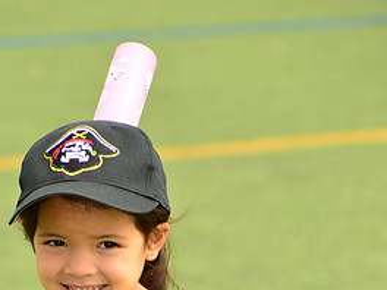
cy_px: 366
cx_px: 119
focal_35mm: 423
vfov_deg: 3.5
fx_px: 4729
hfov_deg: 4.7
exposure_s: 1/250
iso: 200
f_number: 9
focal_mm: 200
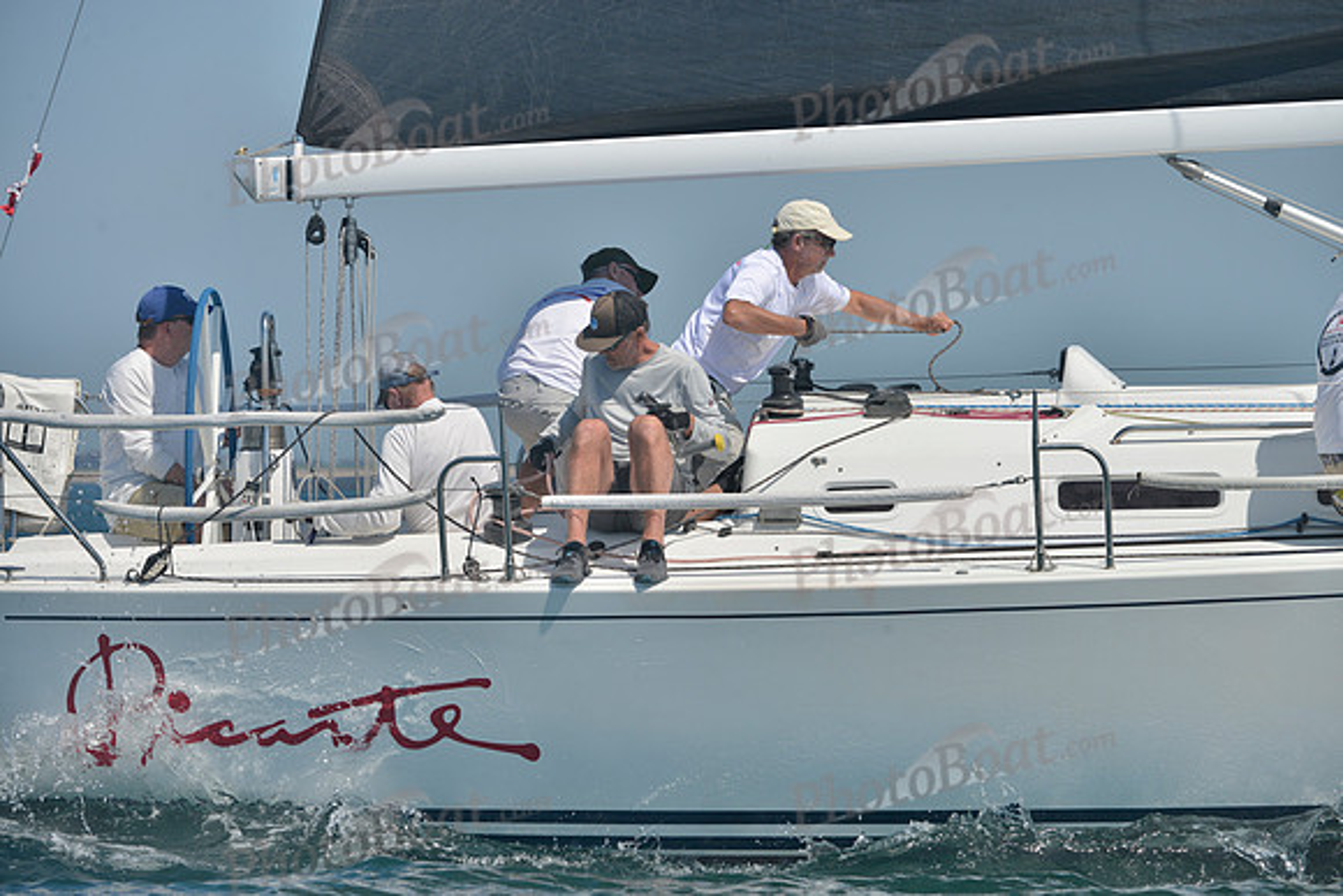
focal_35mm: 250
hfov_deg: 8.2
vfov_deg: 5.5
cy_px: 448
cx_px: 672
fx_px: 9328
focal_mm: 250
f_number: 9
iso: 280
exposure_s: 1/1000
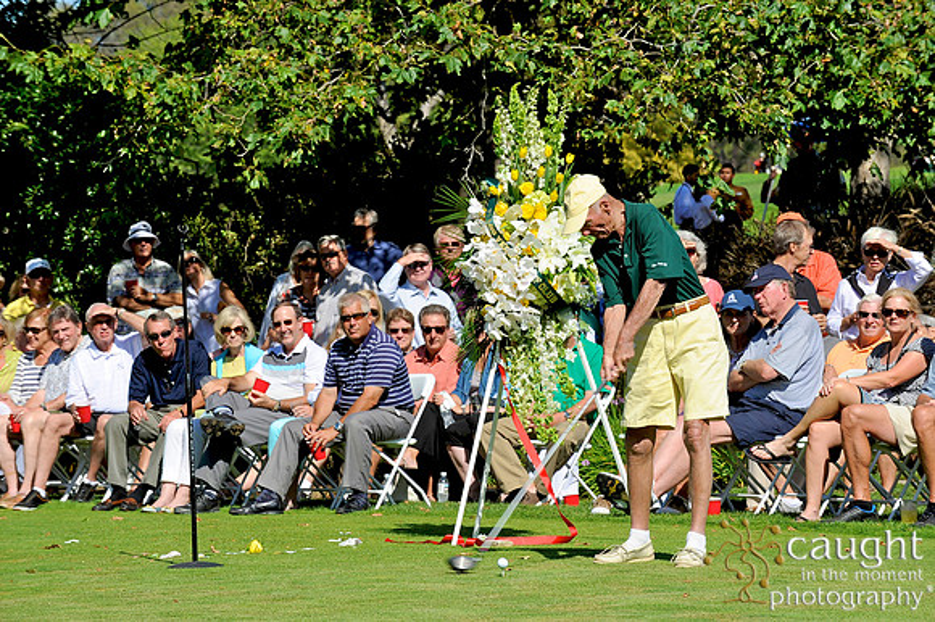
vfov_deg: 7.6
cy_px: 311
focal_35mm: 180
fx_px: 4672
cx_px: 468
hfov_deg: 11.4
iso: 200
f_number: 11
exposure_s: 1/320
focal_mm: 180
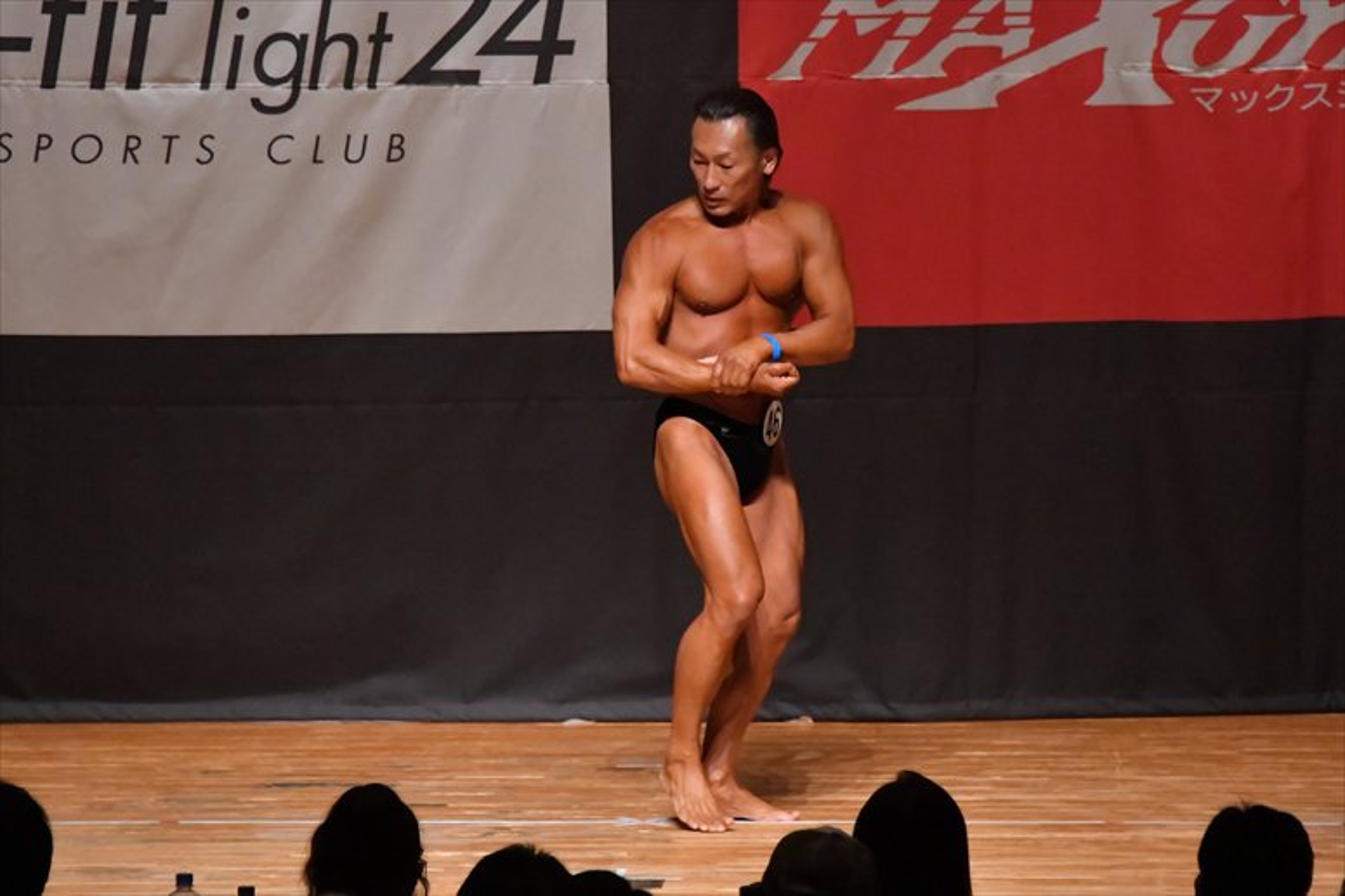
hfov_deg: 7.2
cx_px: 672
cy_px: 448
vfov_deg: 4.8
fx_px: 10643
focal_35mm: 285
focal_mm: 190
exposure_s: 1/400
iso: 10000
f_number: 5.6
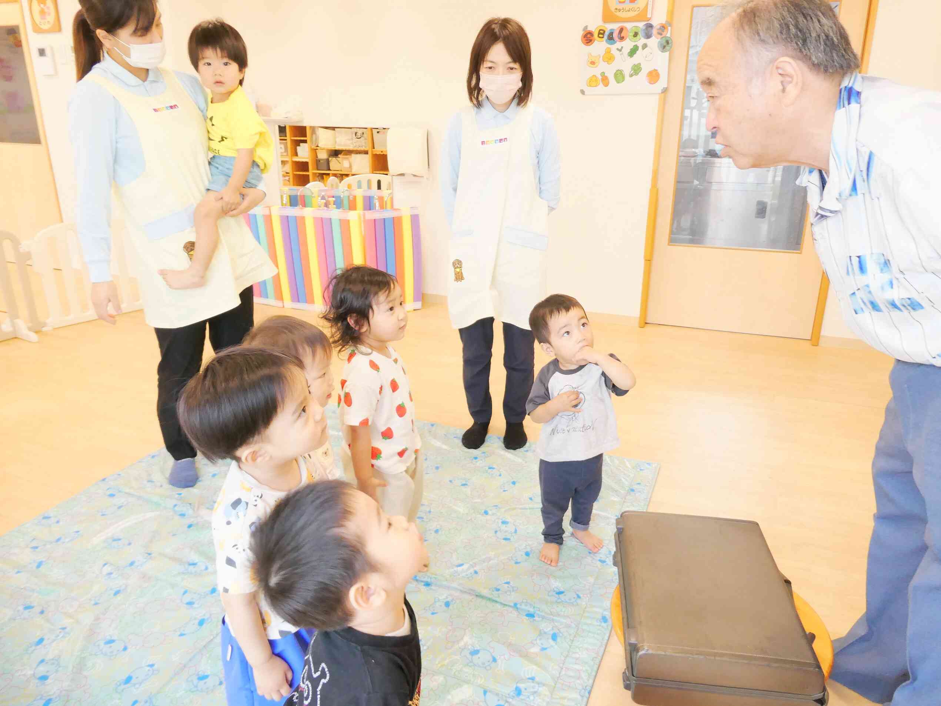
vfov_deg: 56.8
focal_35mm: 24
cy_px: 353
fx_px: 652
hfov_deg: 71.6
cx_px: 470
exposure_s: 1/60
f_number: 3.3
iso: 100
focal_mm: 4.3
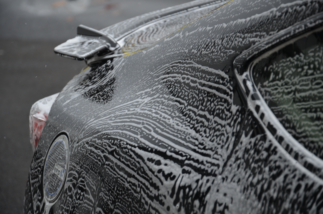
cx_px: 162
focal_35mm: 158
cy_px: 107
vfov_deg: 8.7
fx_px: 1410
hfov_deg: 13.1
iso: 200
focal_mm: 105
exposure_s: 1/125
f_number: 5.6
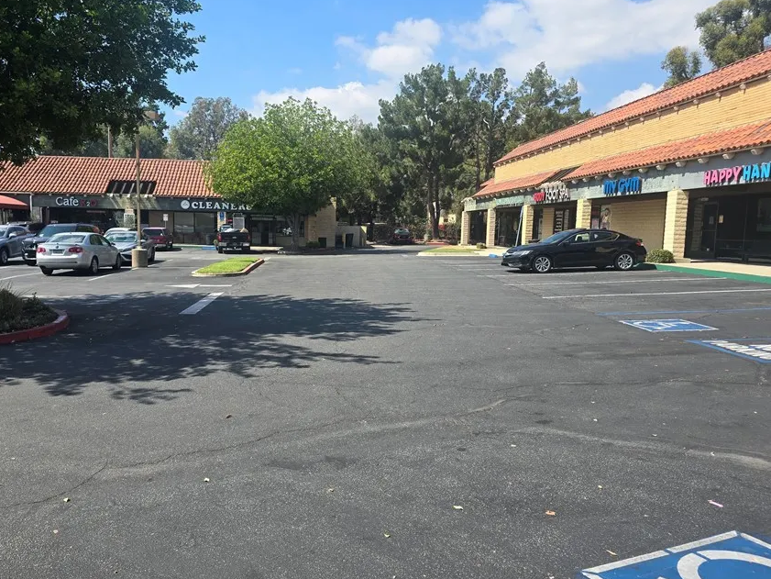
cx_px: 327
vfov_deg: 49.8
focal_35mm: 28
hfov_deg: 63.1
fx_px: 624
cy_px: 295
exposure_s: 1/533
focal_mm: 6.3
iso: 12
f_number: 1.7
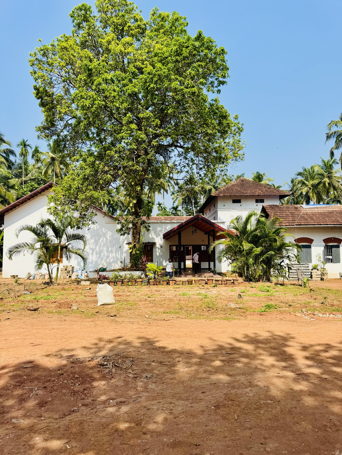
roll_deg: +0.2
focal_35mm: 24
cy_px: 228
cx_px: 171
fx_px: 316
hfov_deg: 56.8
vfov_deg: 71.6
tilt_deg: +4.2
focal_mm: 6.76
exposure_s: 1/3597
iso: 80
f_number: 1.78
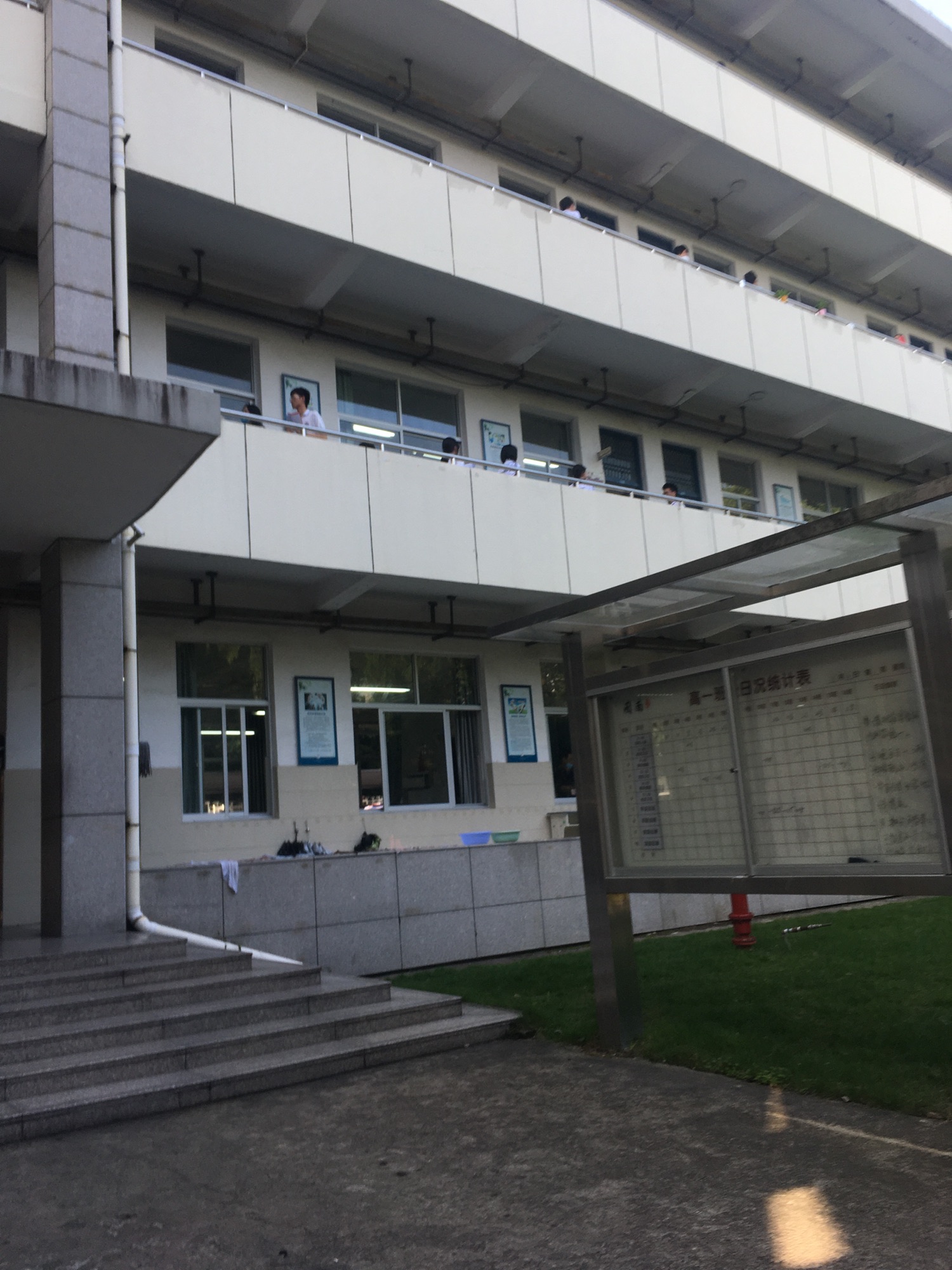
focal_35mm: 29
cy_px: 635
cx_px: 476
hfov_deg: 48.2
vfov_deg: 61.7
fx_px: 1063
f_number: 2.2
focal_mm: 4.15
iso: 25
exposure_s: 1/238
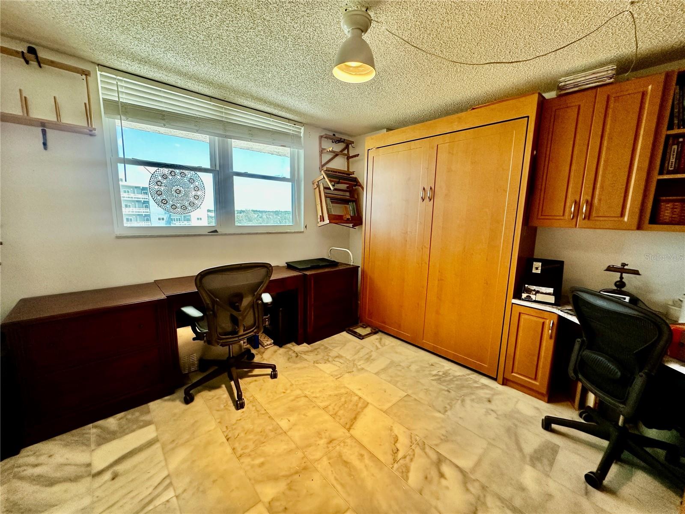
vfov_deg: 85.7
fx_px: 277
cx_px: 342
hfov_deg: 102.1
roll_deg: -0.7
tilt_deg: -8.1
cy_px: 257
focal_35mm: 14
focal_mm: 2.22
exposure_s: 1/120
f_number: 2.2
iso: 250
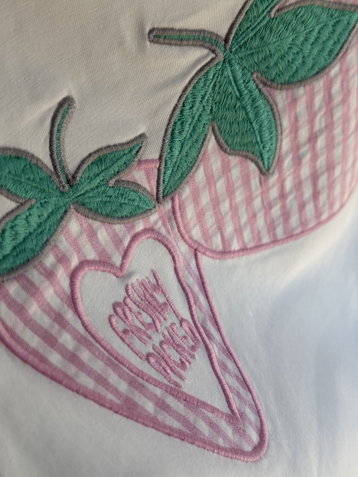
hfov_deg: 30.3
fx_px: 662
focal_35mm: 48
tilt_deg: -53.1
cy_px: 238
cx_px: 179
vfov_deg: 39.7
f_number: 1.78
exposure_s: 1/719
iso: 64
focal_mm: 6.76
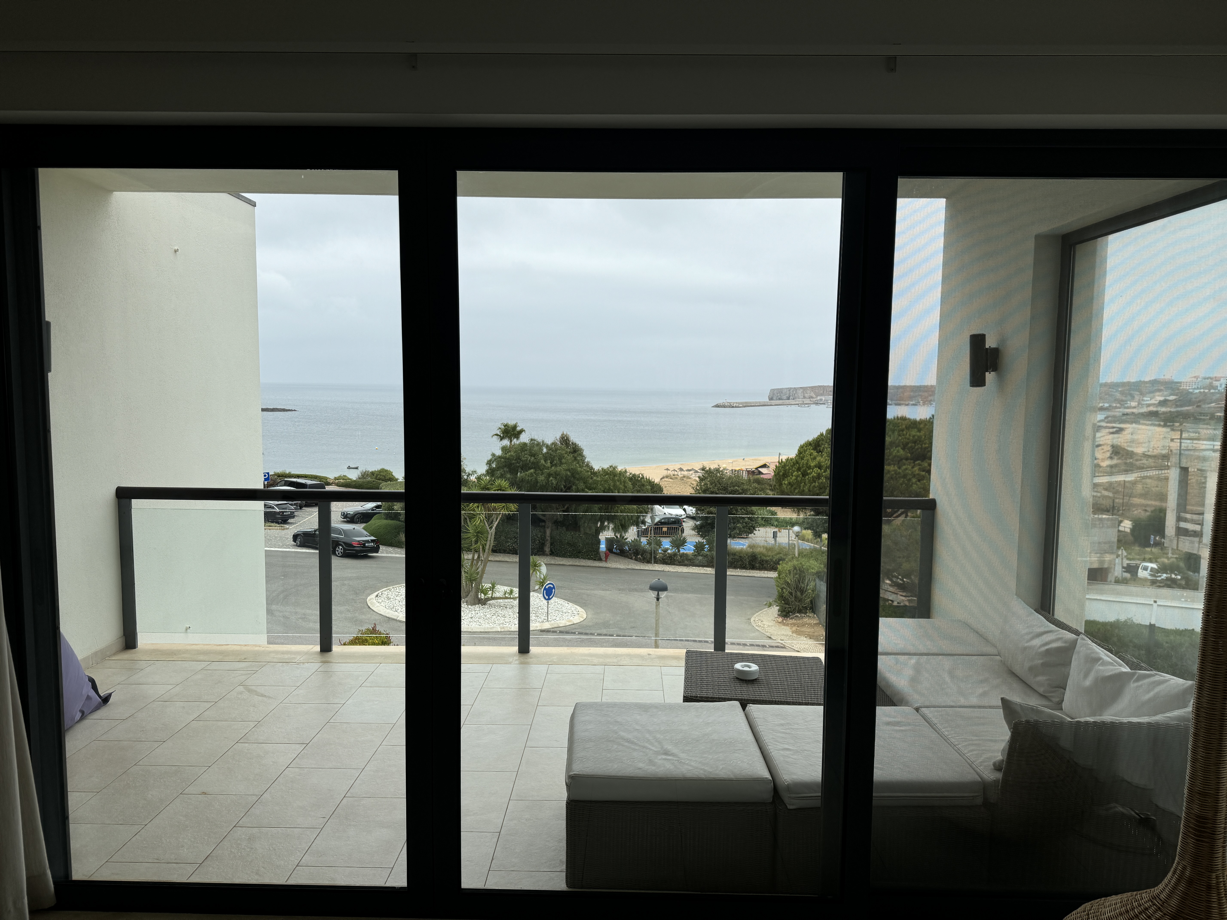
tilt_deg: -5.9
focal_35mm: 24
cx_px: 614
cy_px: 460
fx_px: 851
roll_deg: -0.3
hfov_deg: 71.6
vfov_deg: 56.8
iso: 80
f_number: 1.78
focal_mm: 6.76
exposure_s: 1/2174
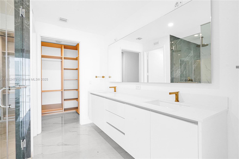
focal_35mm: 17
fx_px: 113
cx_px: 120
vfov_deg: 70.4
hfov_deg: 93.3
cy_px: 80
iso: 1250
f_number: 9
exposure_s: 1/30
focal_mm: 17
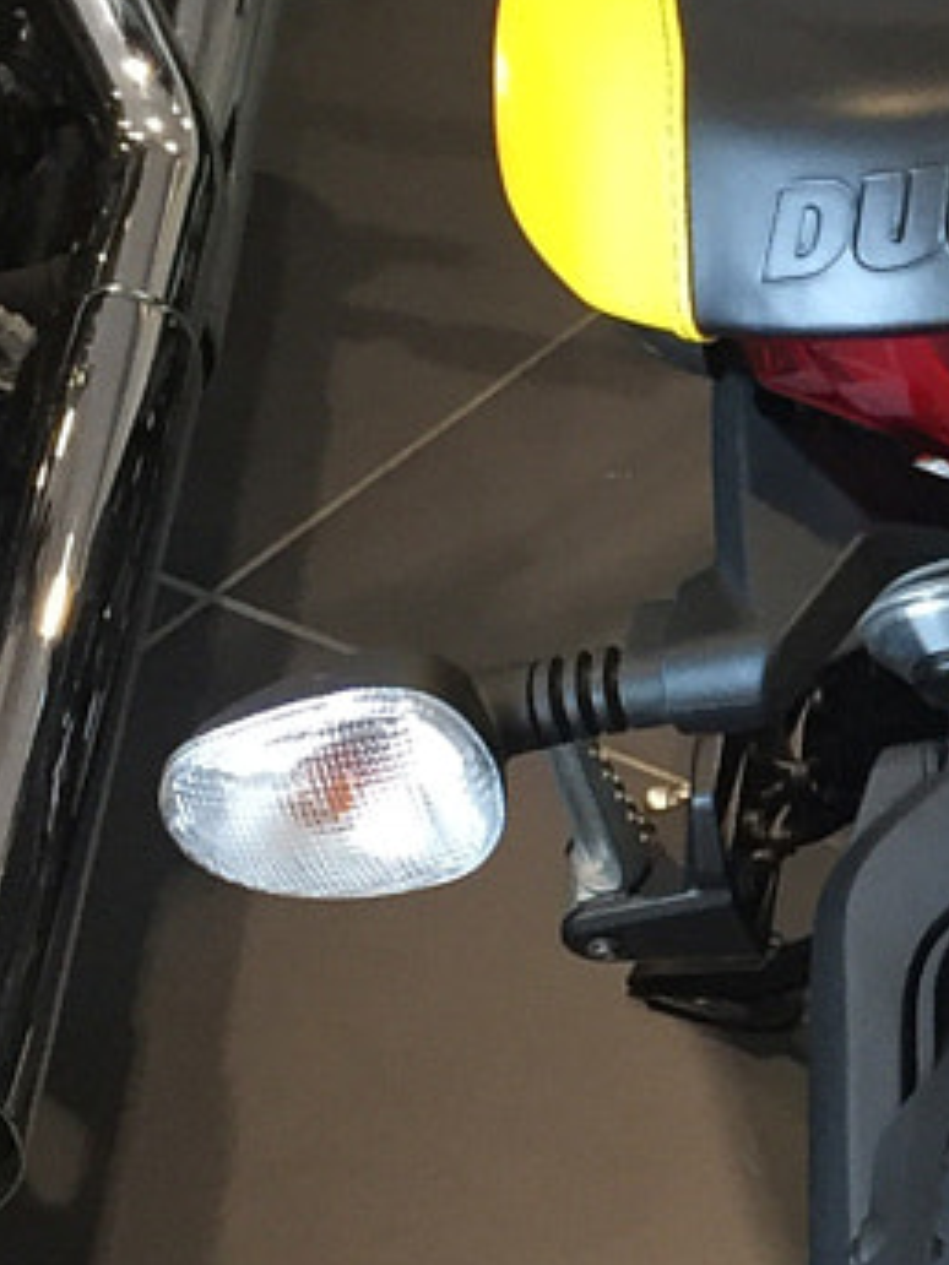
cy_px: 625
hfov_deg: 10.5
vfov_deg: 14.6
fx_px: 4935
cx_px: 1526
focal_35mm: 135
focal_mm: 4.15
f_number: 2.2
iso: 50
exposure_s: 1/33
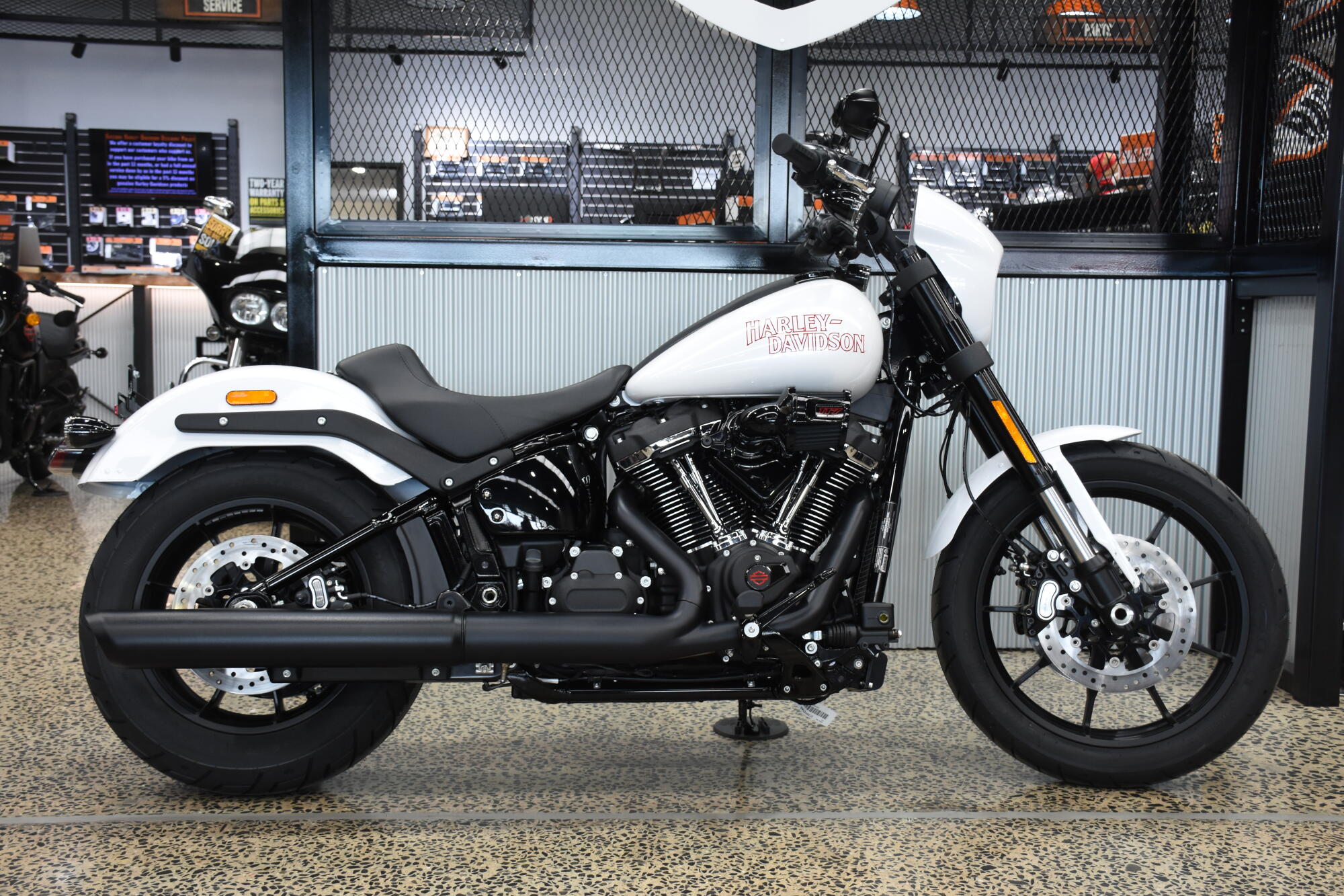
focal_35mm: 39
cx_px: 672
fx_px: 1456
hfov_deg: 49.6
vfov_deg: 34.2
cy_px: 448
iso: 800
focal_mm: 26
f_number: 5.6
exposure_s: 1/100
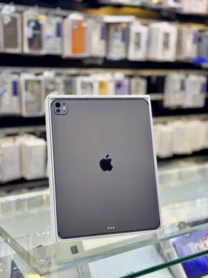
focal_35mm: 48
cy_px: 139
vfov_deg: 39.7
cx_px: 104
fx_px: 385
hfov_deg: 30.3
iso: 64
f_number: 1.78
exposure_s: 1/141
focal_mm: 6.76
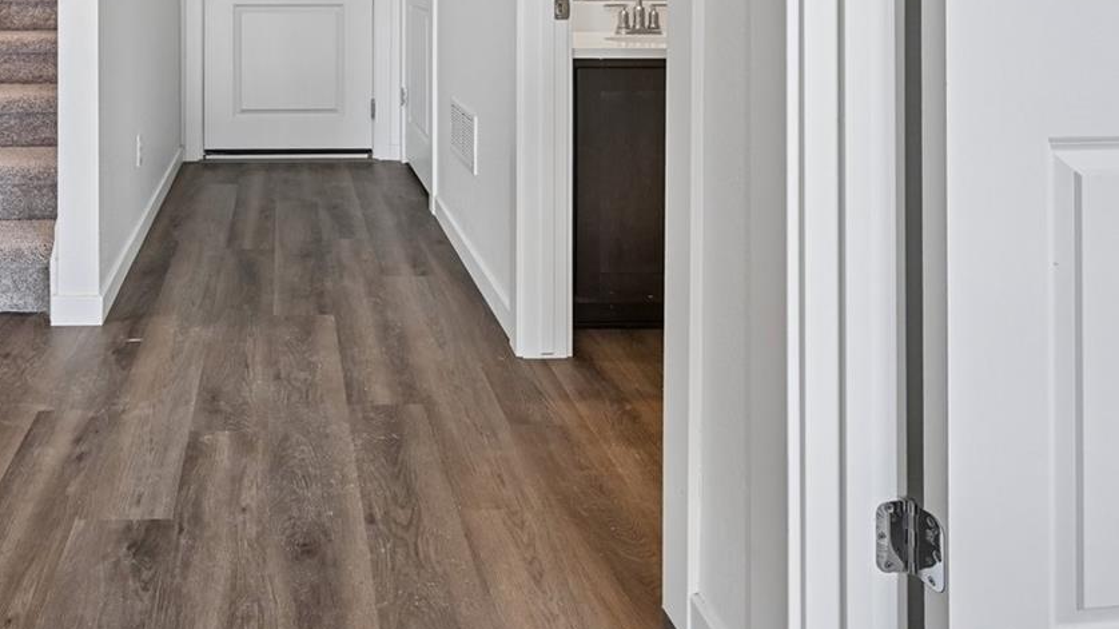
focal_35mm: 28
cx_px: 290
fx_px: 831
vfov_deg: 35.8
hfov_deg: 64.2
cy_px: -52
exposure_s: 1/15
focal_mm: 14
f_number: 10
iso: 180
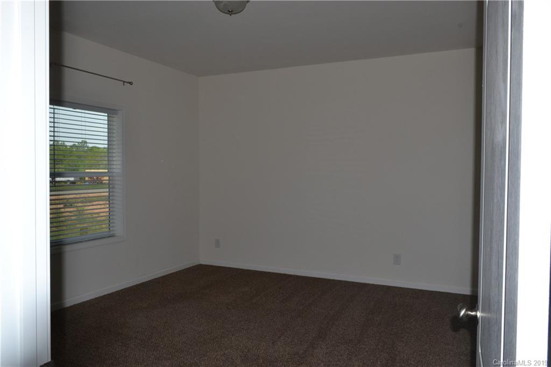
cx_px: 276
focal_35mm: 27
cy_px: 184
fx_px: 413
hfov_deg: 67.4
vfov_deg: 47.9
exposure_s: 1/200
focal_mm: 18
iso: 400
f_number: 14
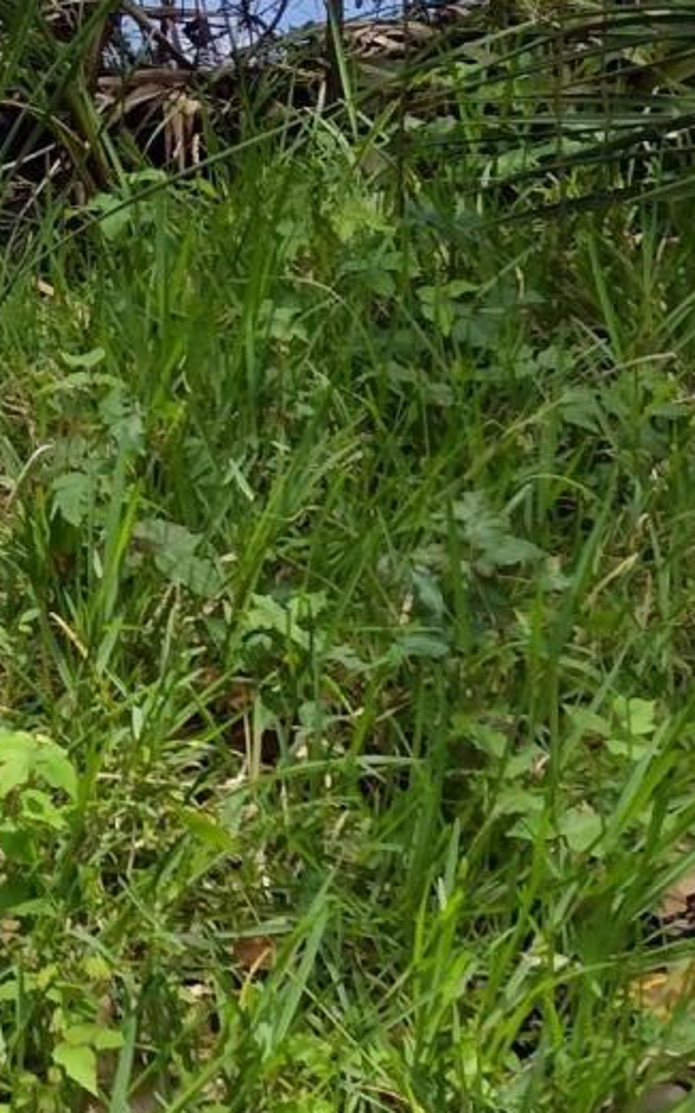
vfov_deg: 18.4
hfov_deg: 11.2
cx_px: -481
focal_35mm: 110
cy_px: -21
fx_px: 3334
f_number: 1.7
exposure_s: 1/1135
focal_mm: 4.71
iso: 100
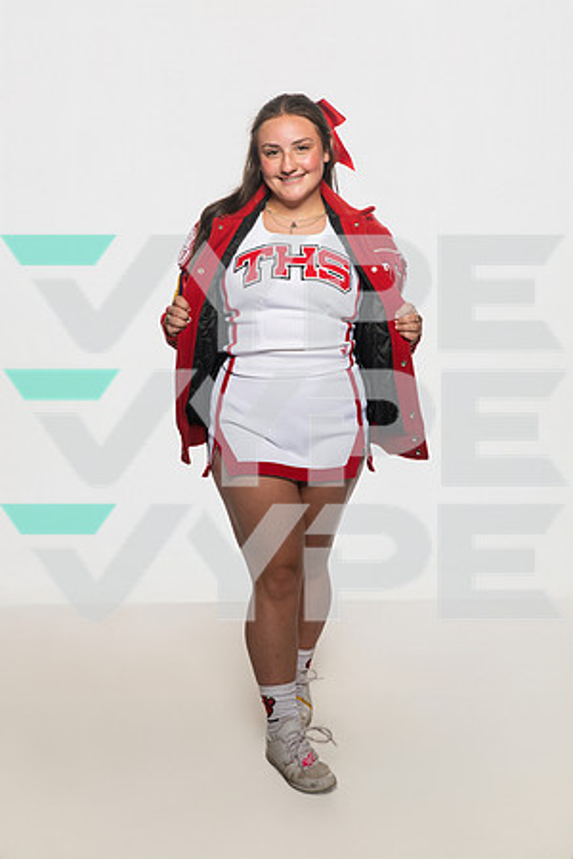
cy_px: 430
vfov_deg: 35.6
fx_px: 1337
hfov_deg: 24.2
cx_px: 286
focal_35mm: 56
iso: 500
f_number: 6.3
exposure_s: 1/200
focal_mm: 56
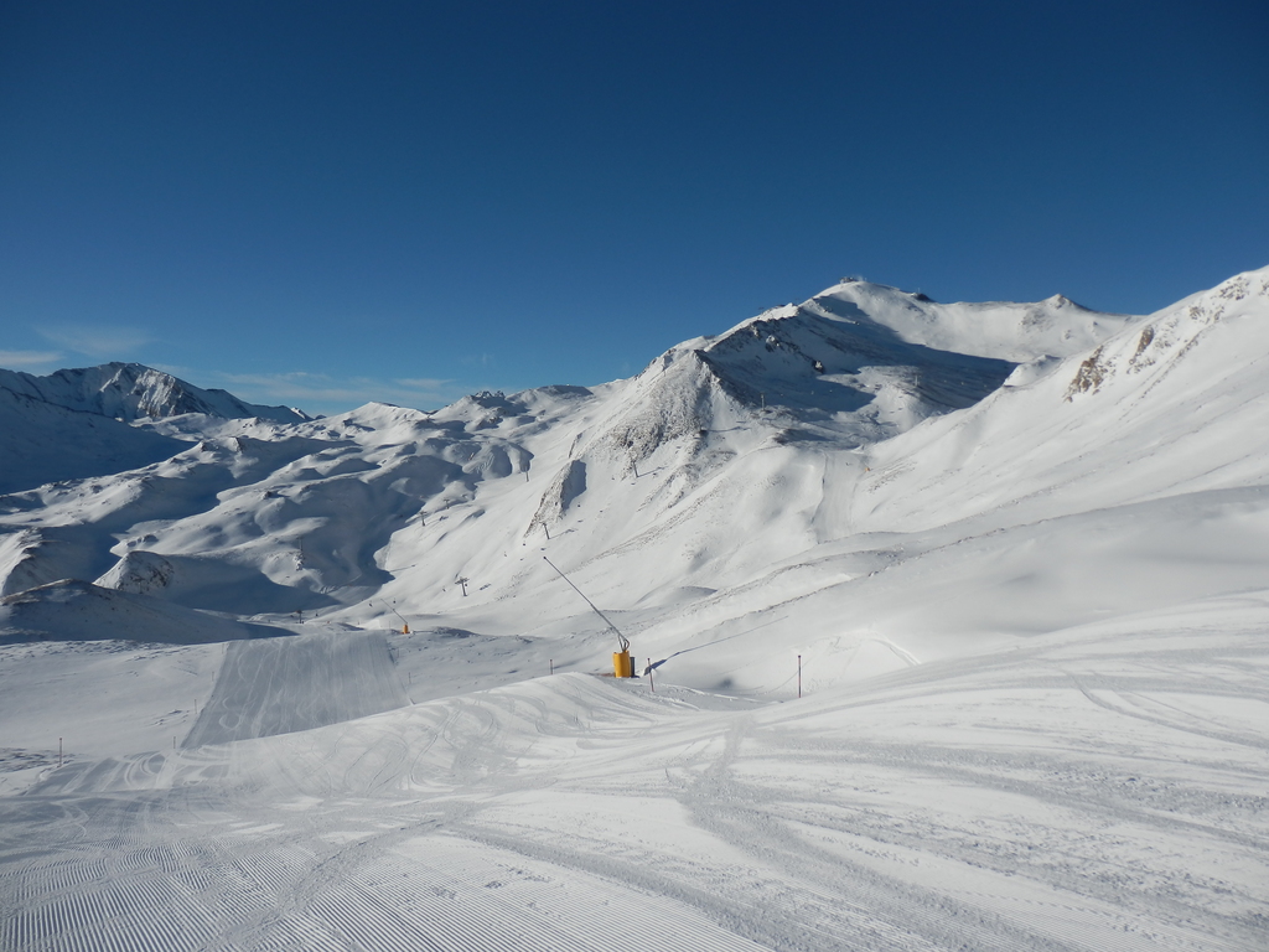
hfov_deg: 69.4
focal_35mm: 25
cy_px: 476
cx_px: 634
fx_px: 916
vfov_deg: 54.9
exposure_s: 1/400
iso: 80
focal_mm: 4.5
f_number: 8.7
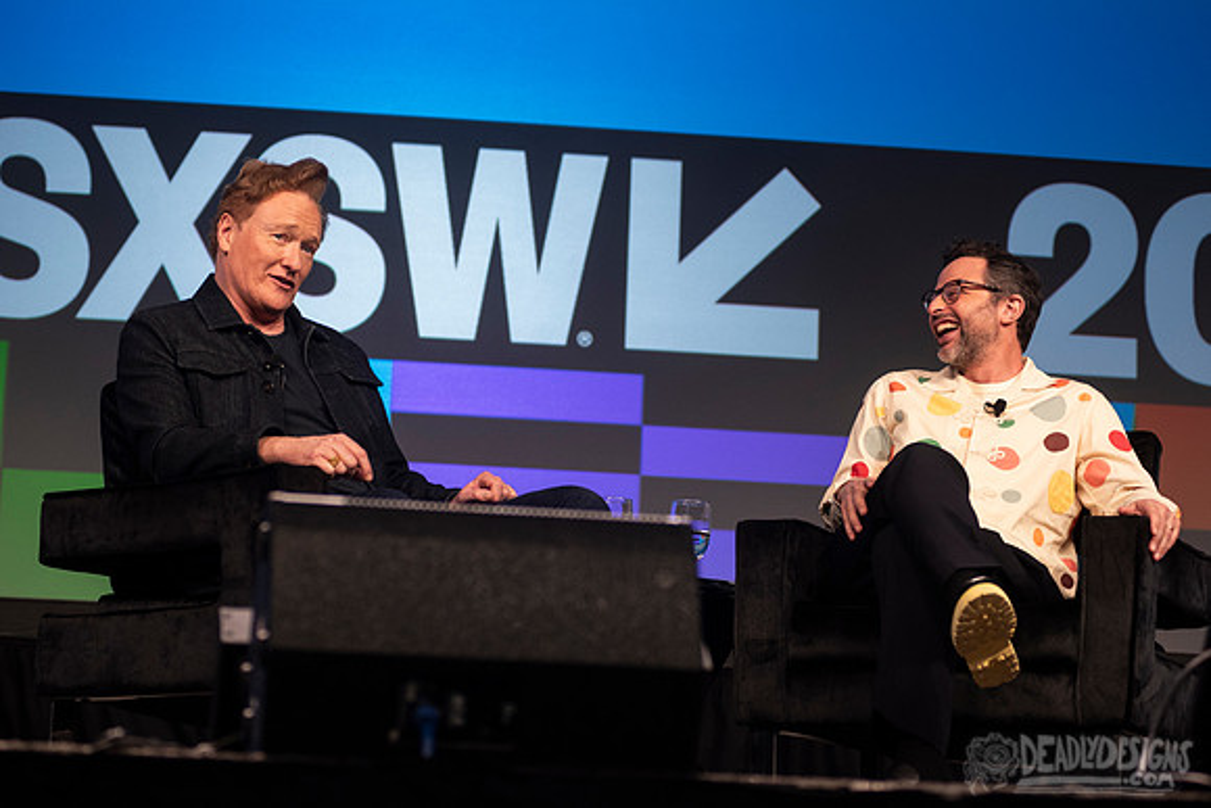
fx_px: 3158
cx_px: 558
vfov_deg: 14.6
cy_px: 334
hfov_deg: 21.7
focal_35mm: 94
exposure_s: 1/320
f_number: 4
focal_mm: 80
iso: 1250
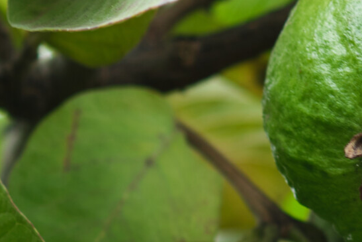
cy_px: 335
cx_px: 342
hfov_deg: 4.9
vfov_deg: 3.3
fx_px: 4234
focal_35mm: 421
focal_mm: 60
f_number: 2.8
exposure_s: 1/250
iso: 80
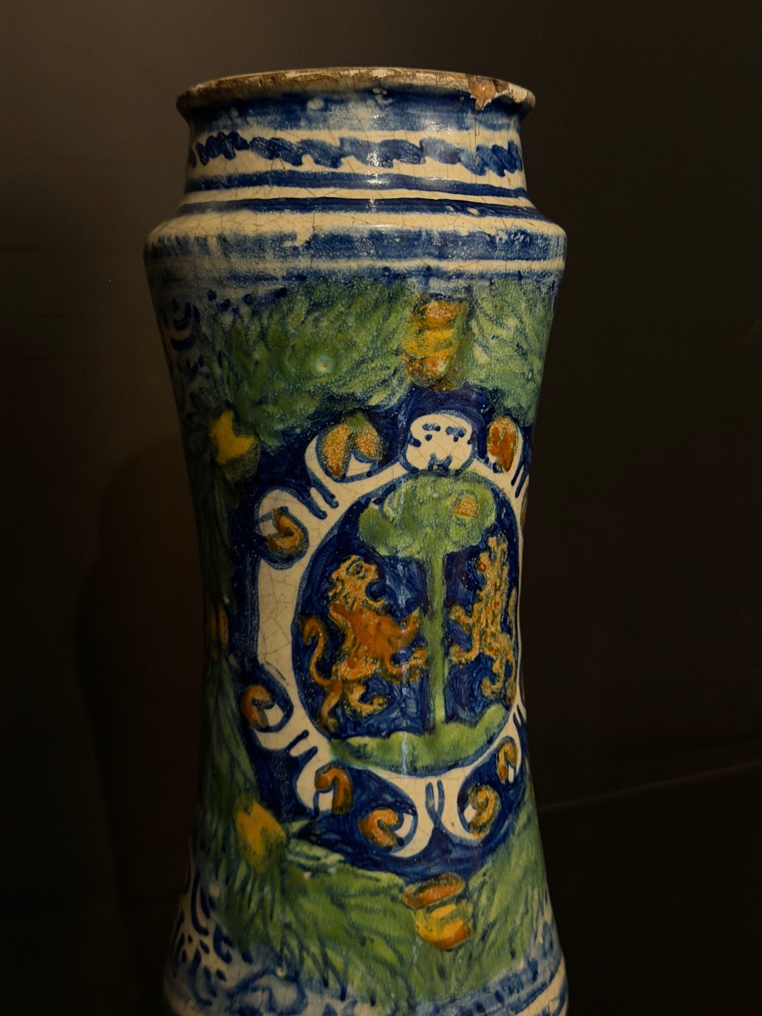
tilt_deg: -9.9
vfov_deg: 39.7
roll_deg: -1.5
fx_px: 1409
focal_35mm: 48
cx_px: 381
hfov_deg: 30.3
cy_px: 508
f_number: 1.78
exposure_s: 1/20
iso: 1000
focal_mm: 6.76
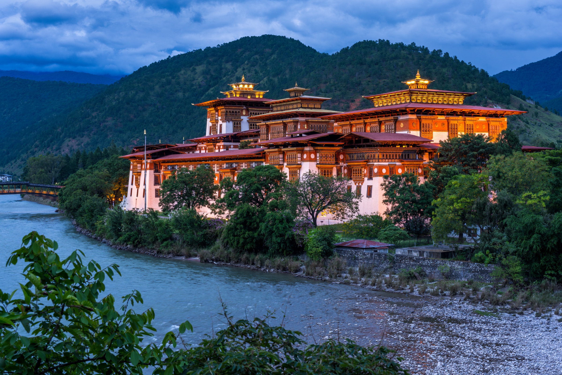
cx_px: 281
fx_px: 749
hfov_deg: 41.1
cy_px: 188
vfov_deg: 28.1
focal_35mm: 48
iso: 400
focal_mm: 48
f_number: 8
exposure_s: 1/2.5
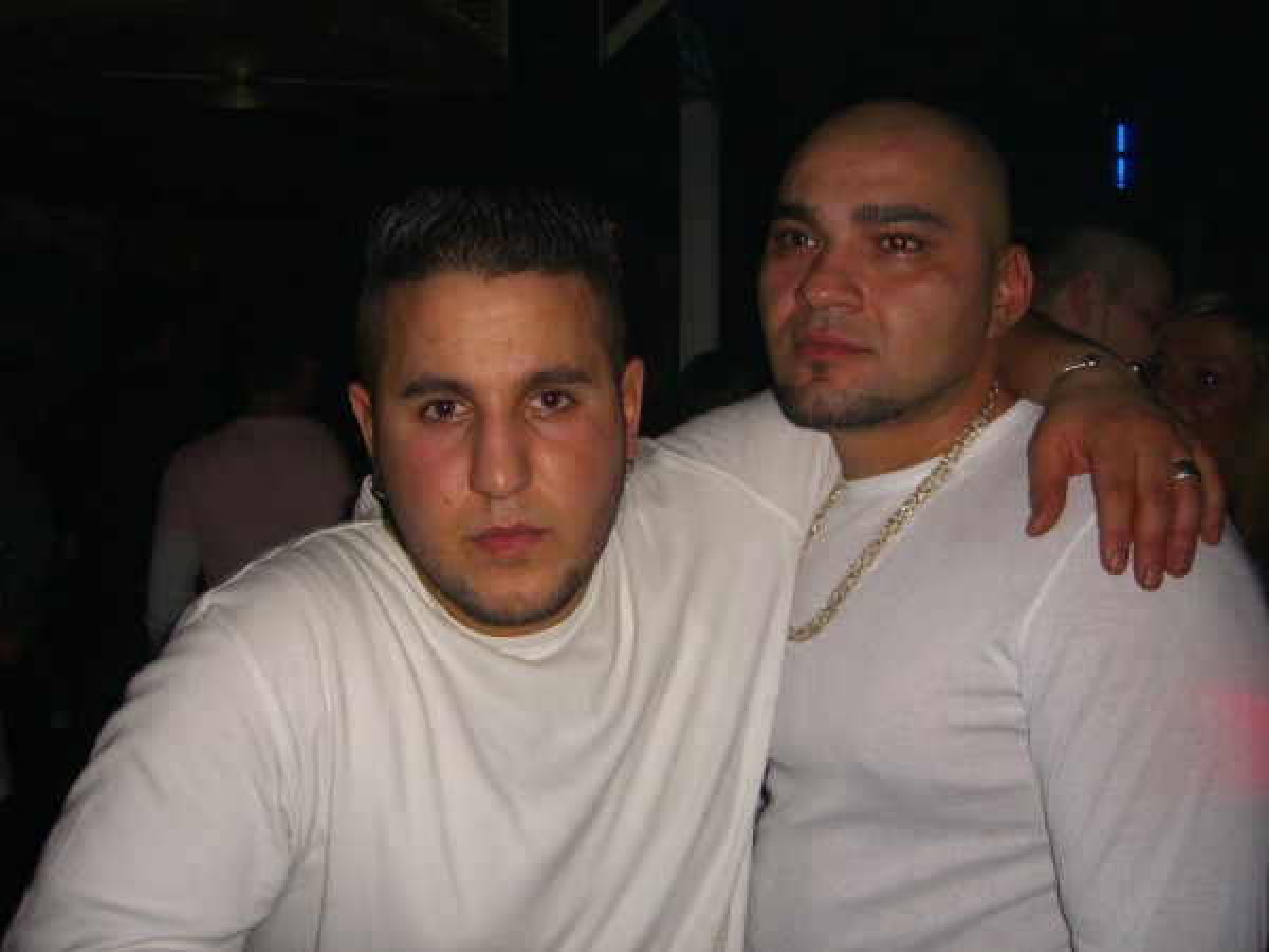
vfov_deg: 37.7
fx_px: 1393
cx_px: 634
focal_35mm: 38
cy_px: 476
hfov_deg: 49.0
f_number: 2.8
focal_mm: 7.9
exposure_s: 1/60
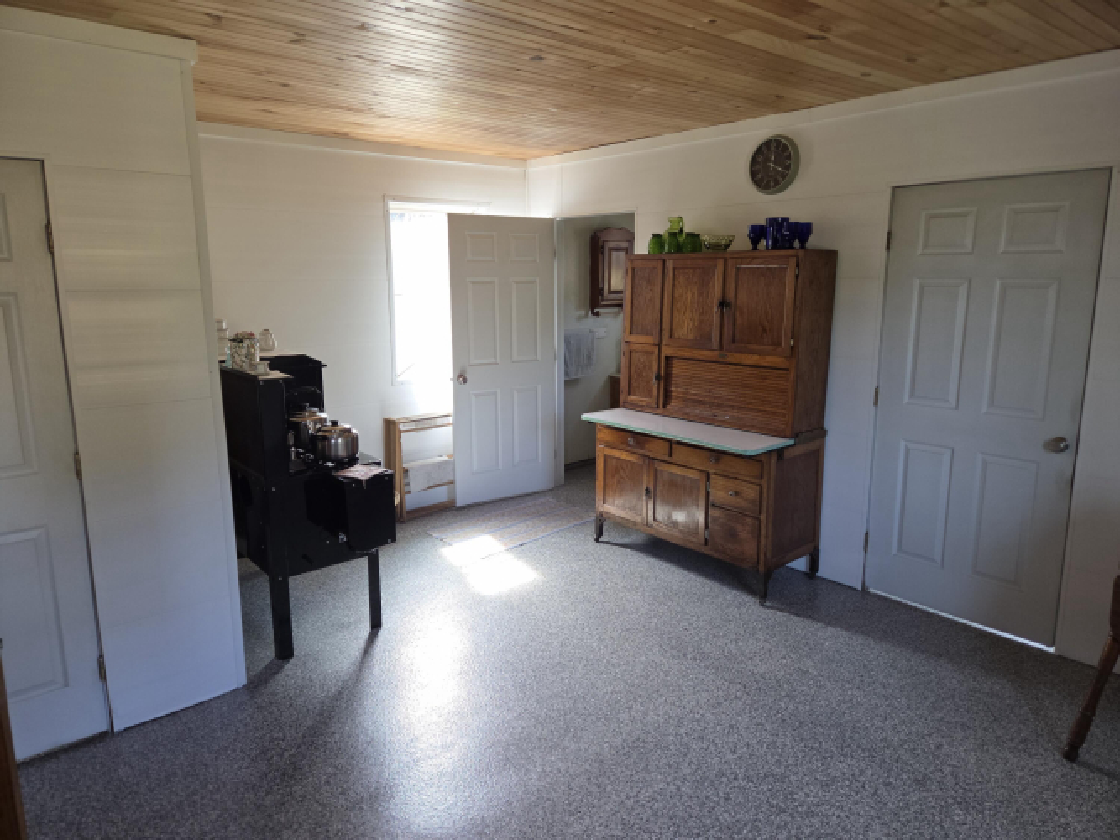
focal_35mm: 23
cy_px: 420
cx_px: 560
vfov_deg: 58.9
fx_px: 744
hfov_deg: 73.9
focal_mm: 5.4
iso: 160
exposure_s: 1/120
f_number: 1.8
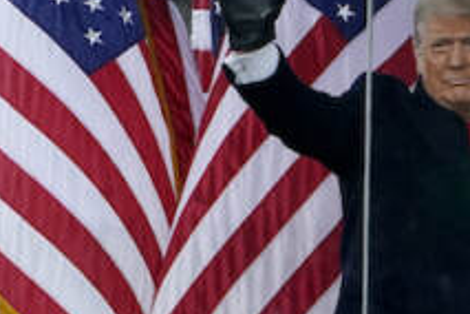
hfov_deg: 1.3
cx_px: -287
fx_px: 21240
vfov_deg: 0.8
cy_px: 583
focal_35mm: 1627
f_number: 9
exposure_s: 1/1600
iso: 3200
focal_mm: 338
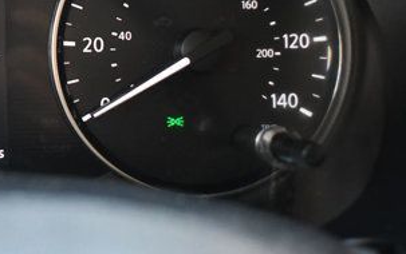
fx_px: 952
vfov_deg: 15.1
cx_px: -19
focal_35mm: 86
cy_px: 47
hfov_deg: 22.9
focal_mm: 27
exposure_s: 1/125
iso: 2500
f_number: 4
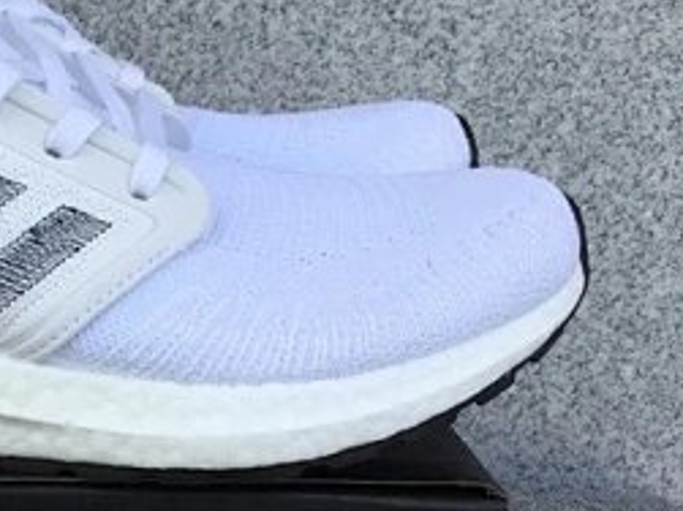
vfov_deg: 18.6
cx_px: -22
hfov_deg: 23.5
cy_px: 337
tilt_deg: -16.0
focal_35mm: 79
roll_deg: -0.7
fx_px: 1558
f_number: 2.4
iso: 25
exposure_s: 1/440
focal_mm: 3.3
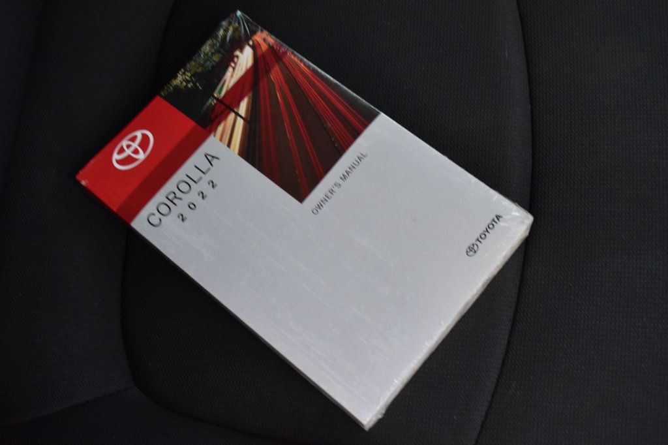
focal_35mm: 51
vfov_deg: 26.5
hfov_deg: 38.9
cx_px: 334
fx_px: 946
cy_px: 222
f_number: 6.3
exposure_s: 1/15
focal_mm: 34
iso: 1250
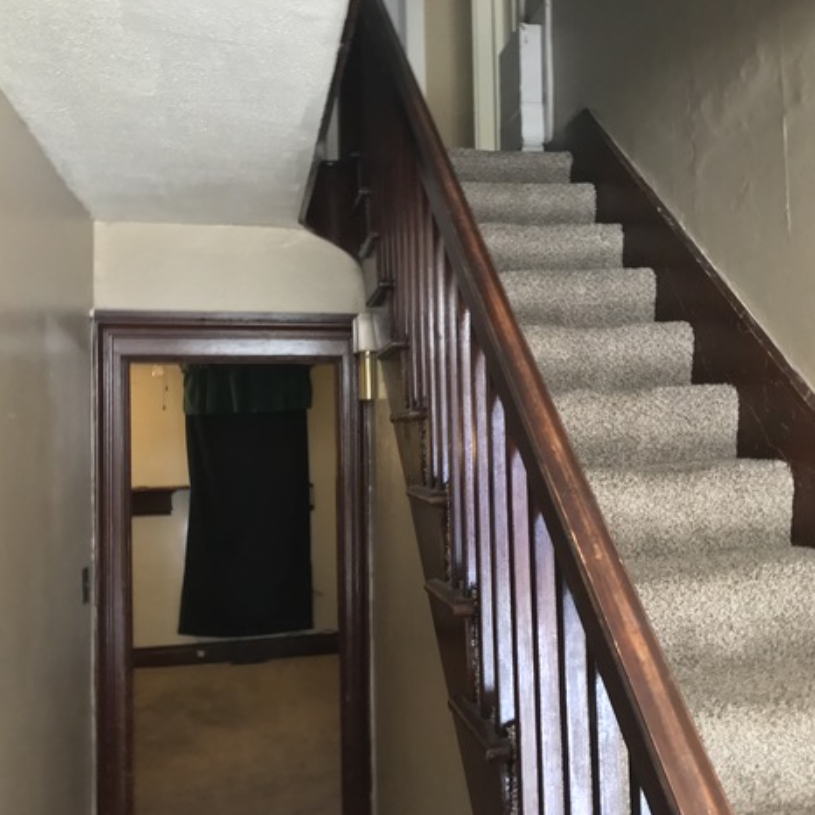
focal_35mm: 34
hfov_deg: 48.3
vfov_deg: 48.4
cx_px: 472
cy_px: 413
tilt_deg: +3.7
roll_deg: +1.0
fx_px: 906
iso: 200
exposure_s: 1/15
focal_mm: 3.99
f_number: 1.8
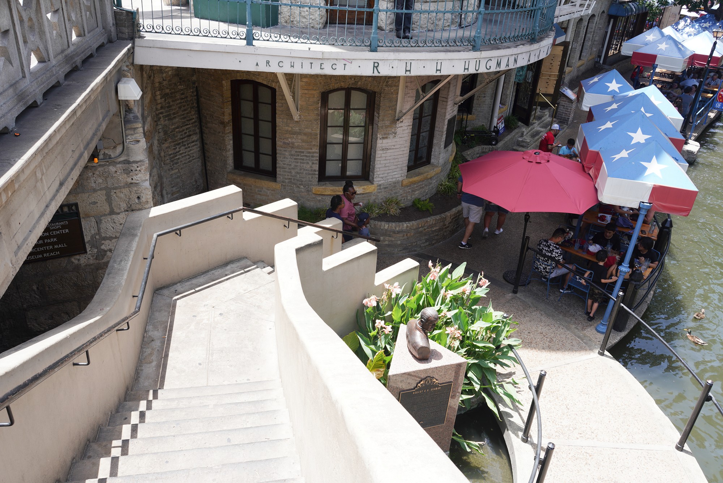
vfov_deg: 45.0
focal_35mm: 29
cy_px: 242
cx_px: 362
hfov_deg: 63.7
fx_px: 582
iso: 160
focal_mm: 29
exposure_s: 1/100
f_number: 9
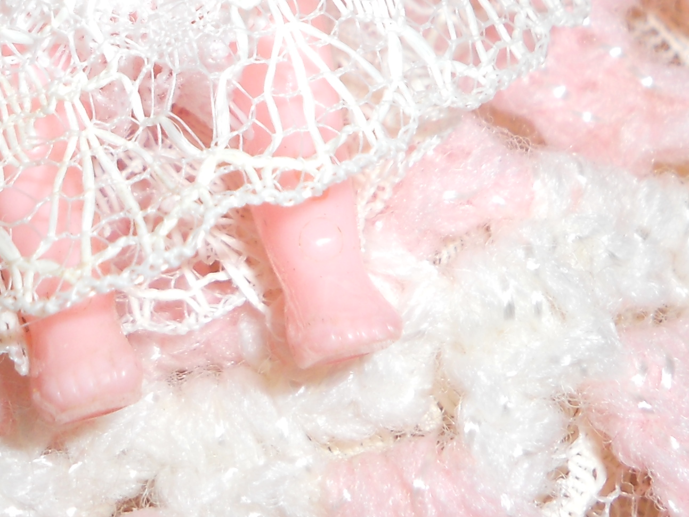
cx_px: 153
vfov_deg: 14.5
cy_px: -94
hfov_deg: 19.7
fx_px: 1971
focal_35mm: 99
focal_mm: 5.8
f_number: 8.8
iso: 80
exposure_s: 1/25
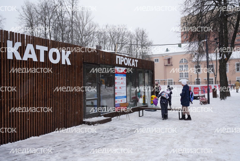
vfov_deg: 40.0
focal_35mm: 33
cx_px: 120
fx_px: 220
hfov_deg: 57.2
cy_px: 80
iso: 800
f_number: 5.6
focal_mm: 33
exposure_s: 1/640
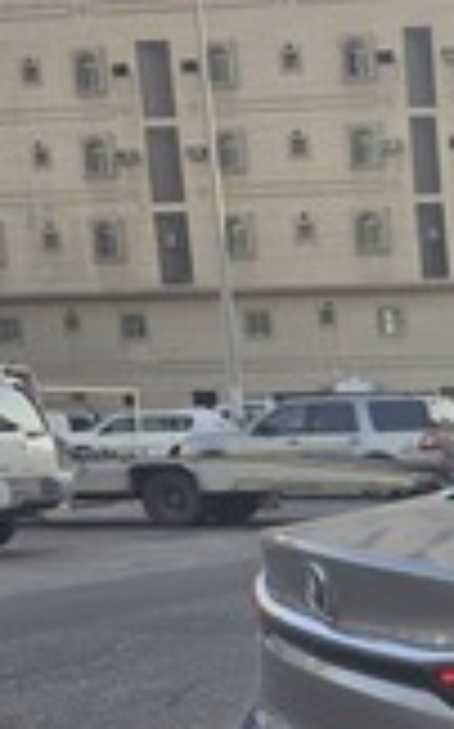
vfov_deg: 28.7
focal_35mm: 69
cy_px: 641
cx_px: 928
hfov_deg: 15.0
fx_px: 1368
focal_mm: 6.3
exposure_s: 1/232
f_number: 1.7
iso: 10
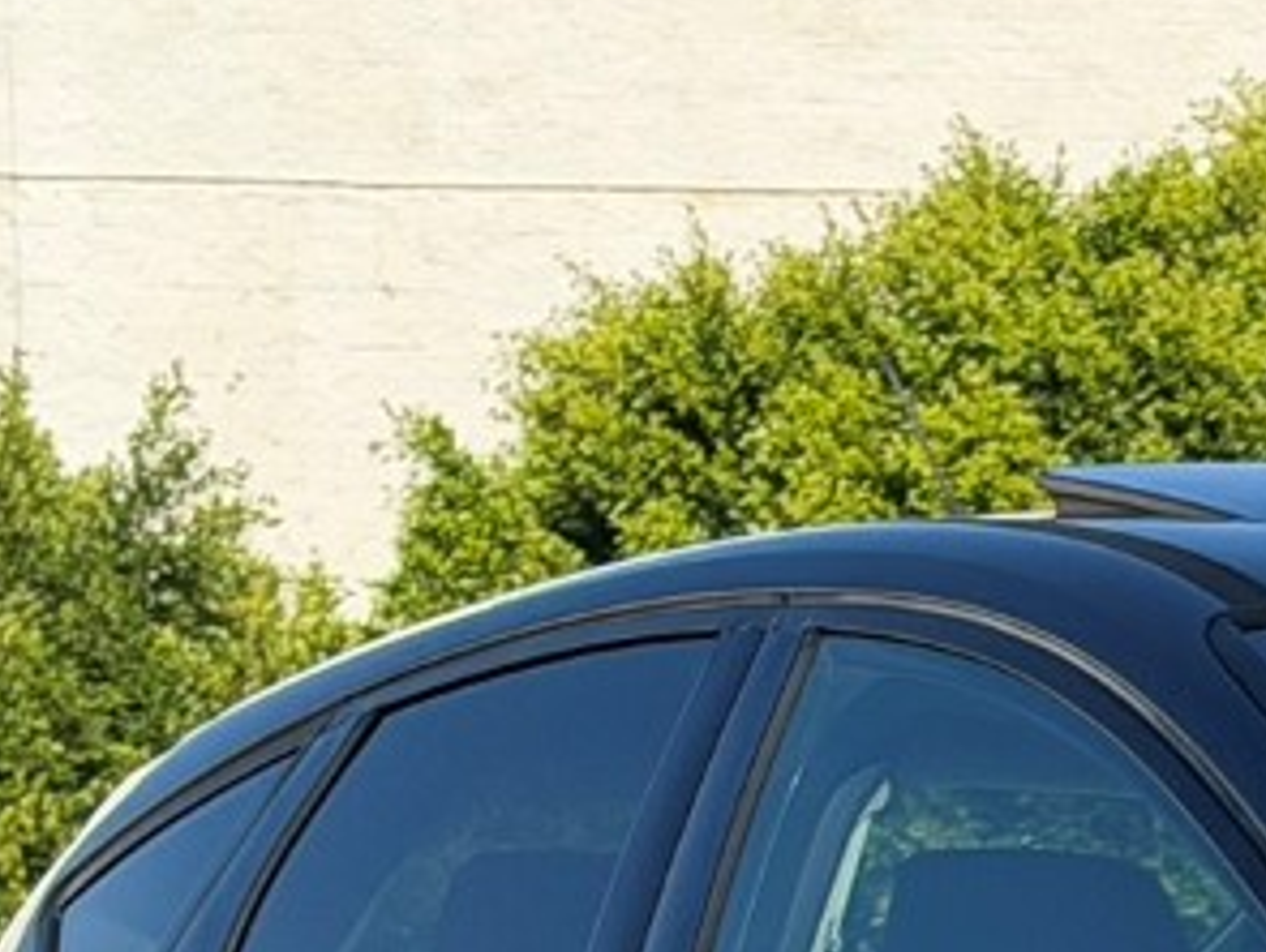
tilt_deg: -2.8
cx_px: 2257
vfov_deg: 6.2
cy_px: 1767
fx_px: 8568
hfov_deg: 8.2
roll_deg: +1.7
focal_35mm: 234
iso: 100
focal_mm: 6.76
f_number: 1.78
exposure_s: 1/3704
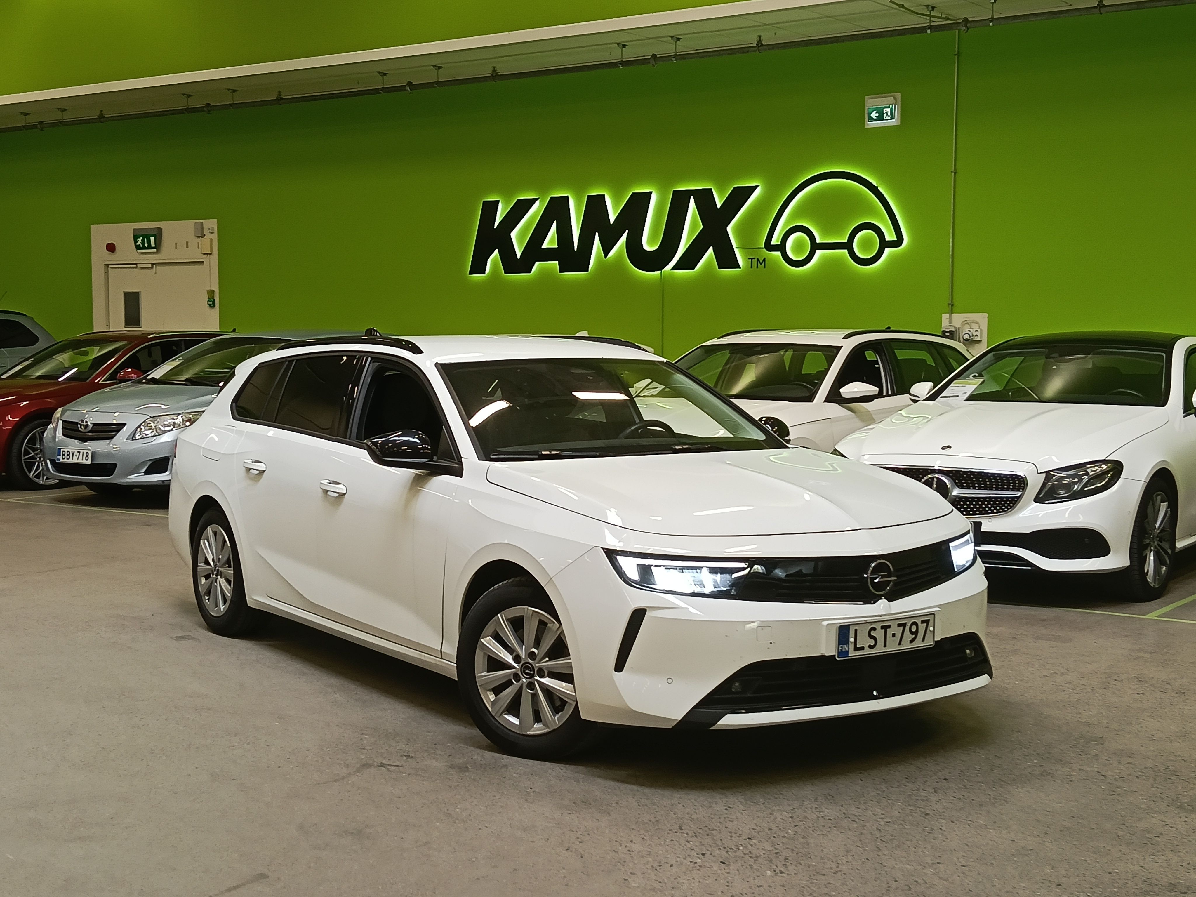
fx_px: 1589
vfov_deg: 31.5
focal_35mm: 46
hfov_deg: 41.2
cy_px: 448
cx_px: 598
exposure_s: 1/33.3
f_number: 1.8
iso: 100
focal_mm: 3.98
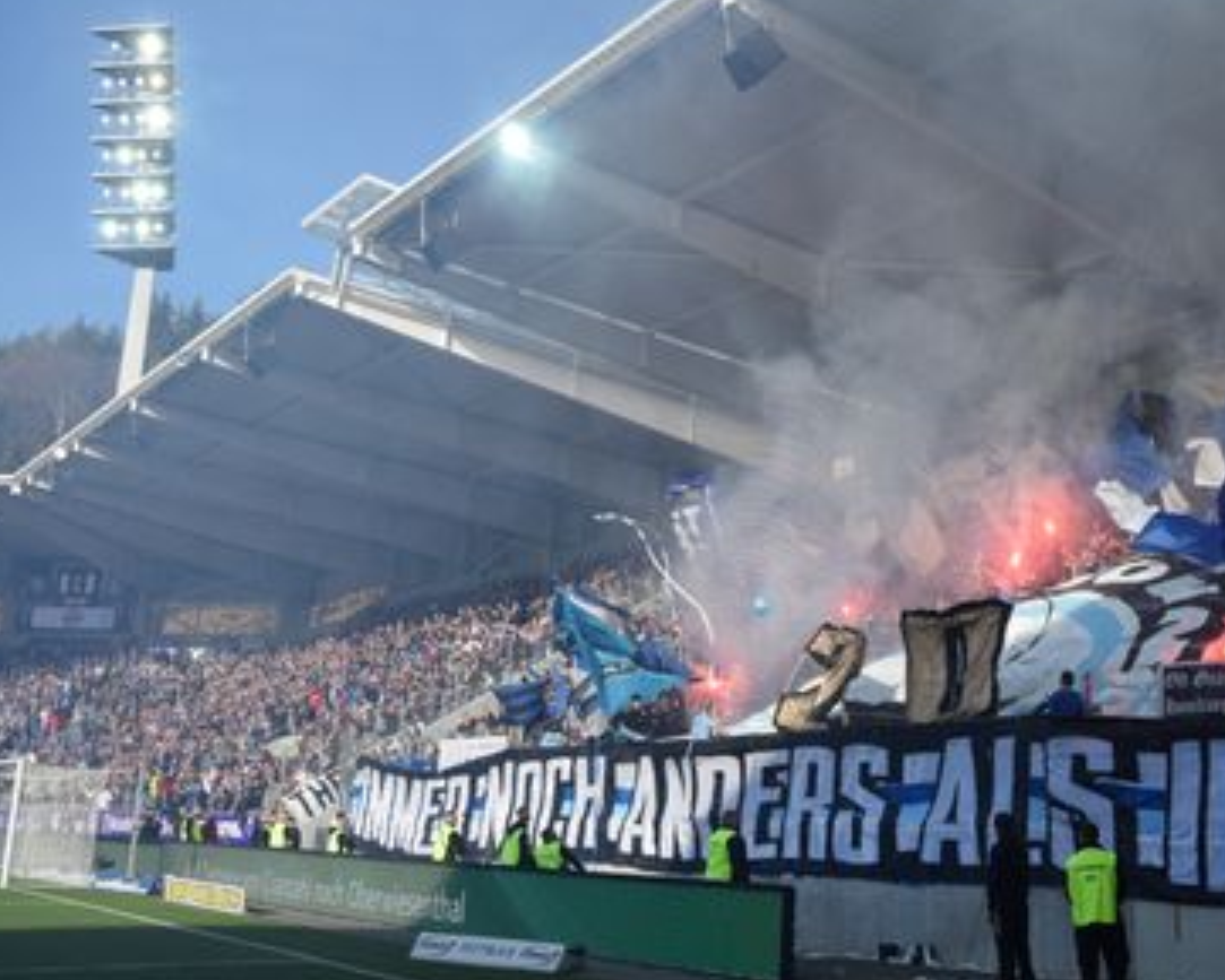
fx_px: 1451
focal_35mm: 40
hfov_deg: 44.0
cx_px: 943
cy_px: 492
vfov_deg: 37.4
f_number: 5.6
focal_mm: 18
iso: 400
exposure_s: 1/1600
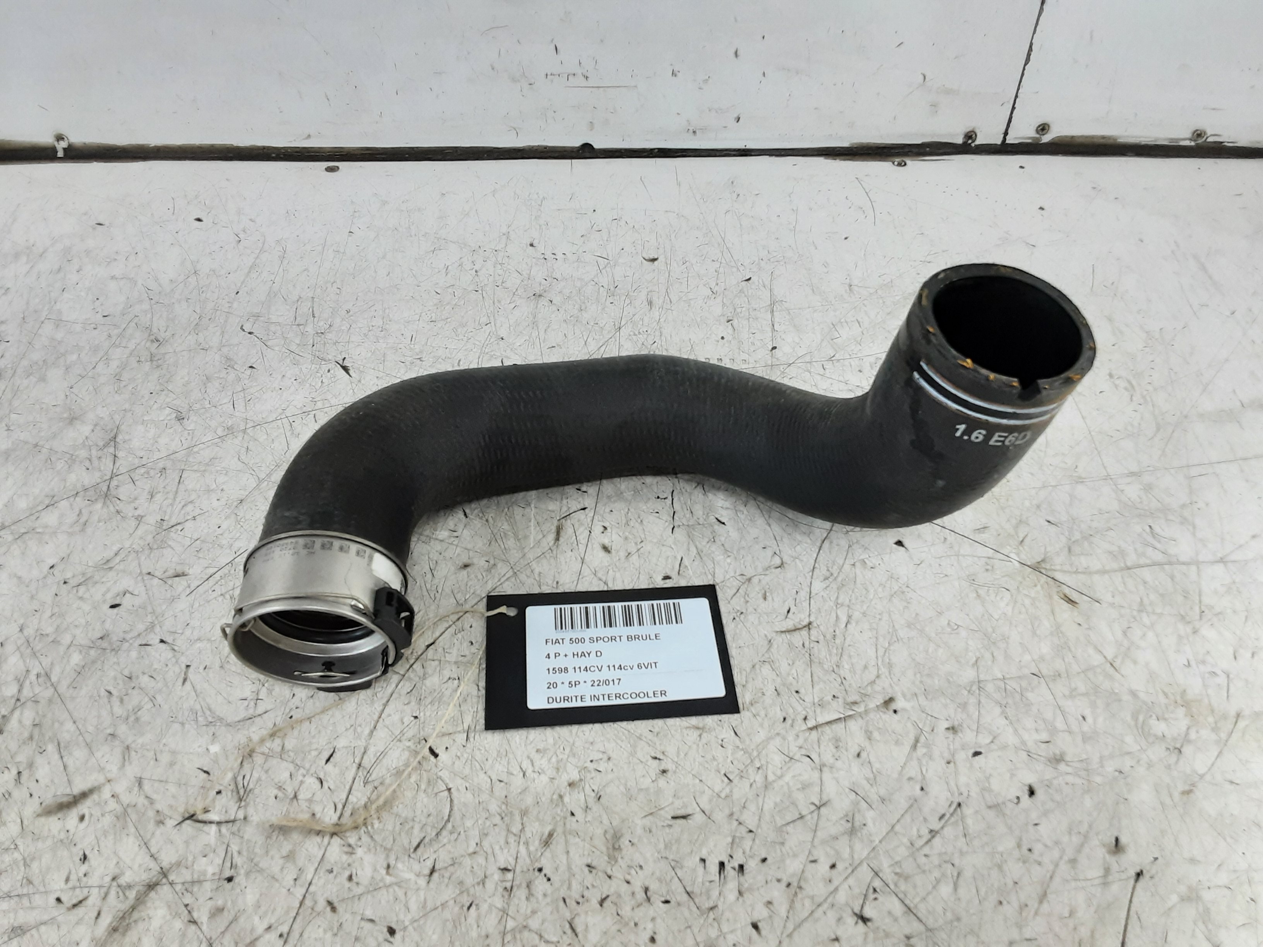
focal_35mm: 27
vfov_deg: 51.4
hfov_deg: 65.3
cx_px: 632
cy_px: 474
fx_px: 985
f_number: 1.9
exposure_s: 1/50
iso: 160
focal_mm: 2.91
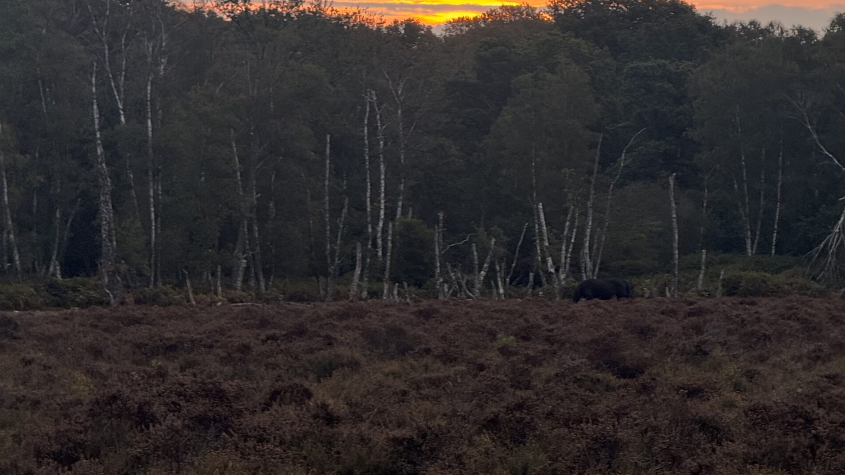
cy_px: -87
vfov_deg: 6.9
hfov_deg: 12.3
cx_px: 422
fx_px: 3921
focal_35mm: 175
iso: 125
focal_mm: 15.66
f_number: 2.8
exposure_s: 1/99
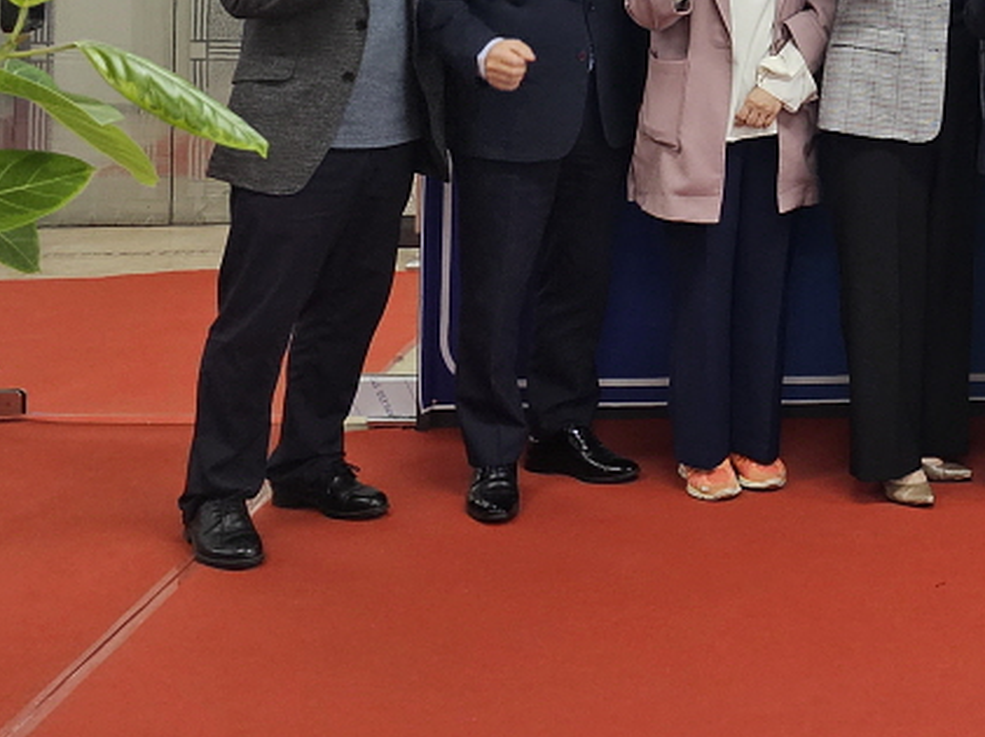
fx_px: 1990
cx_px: 1137
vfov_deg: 19.1
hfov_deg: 25.4
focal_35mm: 70
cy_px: -271
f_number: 1.7
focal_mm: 6.3
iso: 500
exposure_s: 1/240
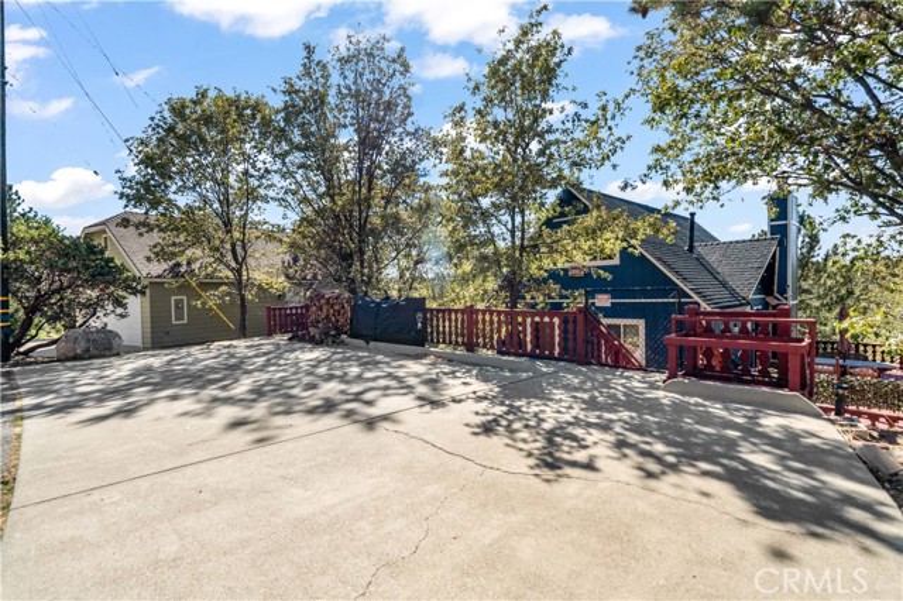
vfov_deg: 73.7
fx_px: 401
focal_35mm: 16
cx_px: 452
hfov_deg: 96.8
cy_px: 300
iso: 100
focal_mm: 16
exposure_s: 1/1250
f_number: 7.1
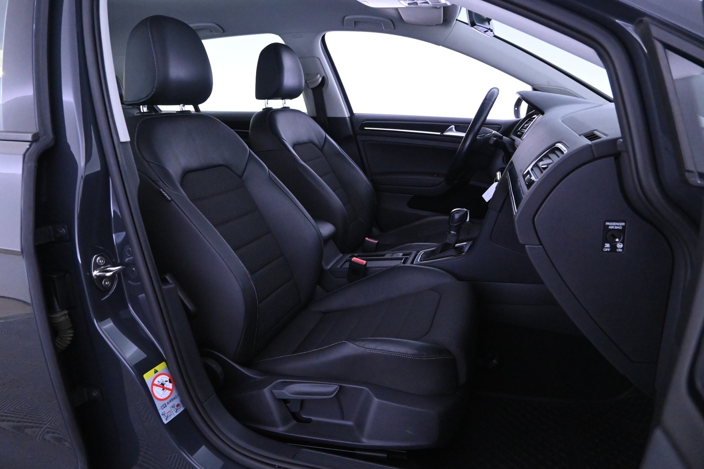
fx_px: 469
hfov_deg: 73.7
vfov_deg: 53.1
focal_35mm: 24
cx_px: 352
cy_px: 234
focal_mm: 16
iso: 6400
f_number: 4.5
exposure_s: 1/60
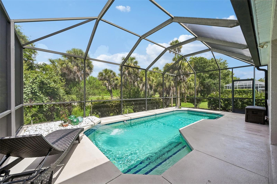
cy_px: 92
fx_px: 108
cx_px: 138
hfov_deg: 104.3
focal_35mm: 14
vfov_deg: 81.2
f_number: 8
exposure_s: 1/640
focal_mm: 14
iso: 400
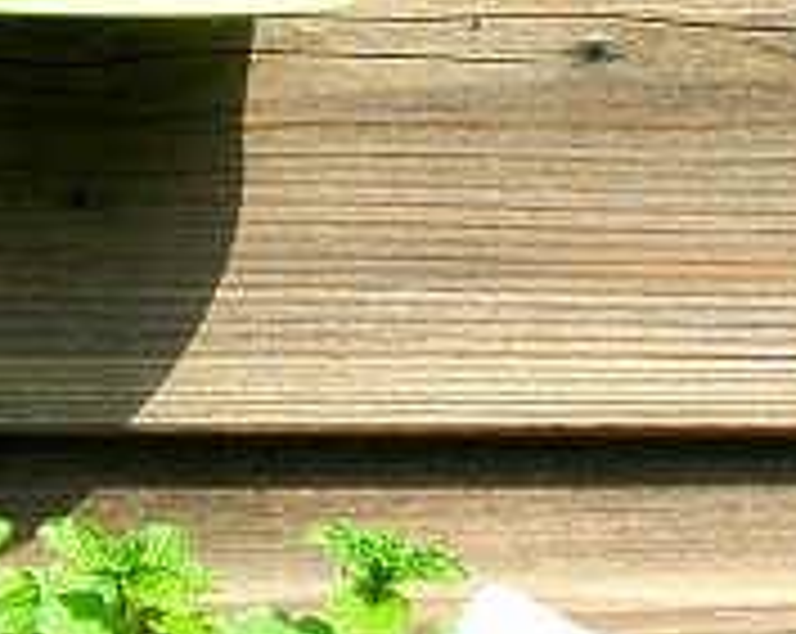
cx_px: 157
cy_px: 333
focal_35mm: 223
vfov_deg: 6.9
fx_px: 5245
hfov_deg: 8.7
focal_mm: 28
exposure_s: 1/200
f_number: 8
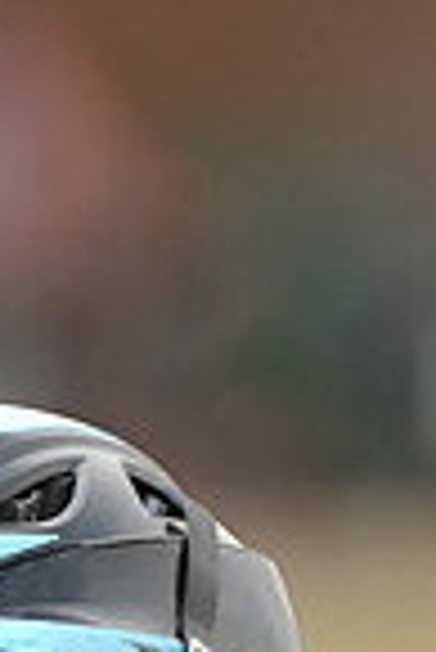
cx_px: 85
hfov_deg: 0.9
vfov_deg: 1.3
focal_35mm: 1596
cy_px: 895
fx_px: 28923
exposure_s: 1/2000
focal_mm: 400
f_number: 4
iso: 800
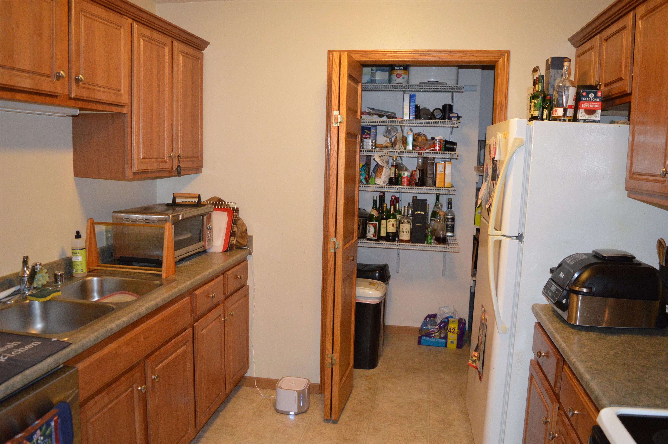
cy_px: 222
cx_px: 334
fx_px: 501
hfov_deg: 67.4
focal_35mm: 27
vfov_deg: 47.8
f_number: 3.5
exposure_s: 1/60
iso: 1400
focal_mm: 18
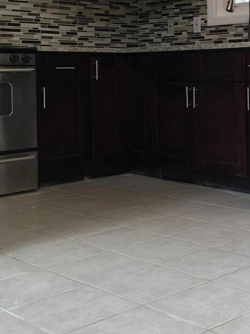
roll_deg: +1.6
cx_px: 253
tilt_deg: -1.2
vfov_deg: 29.9
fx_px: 616
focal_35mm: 64
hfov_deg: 22.1
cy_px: 96
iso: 25
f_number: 2.2
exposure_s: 1/40
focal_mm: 4.15
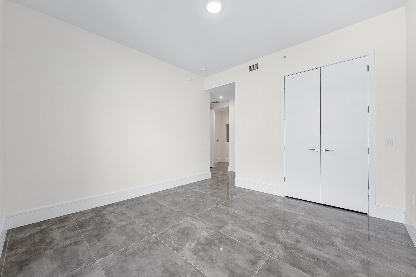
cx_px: 208
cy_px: 138
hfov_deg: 104.3
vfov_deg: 81.2
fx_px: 162
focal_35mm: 14
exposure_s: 1/25
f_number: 8
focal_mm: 14
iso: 500
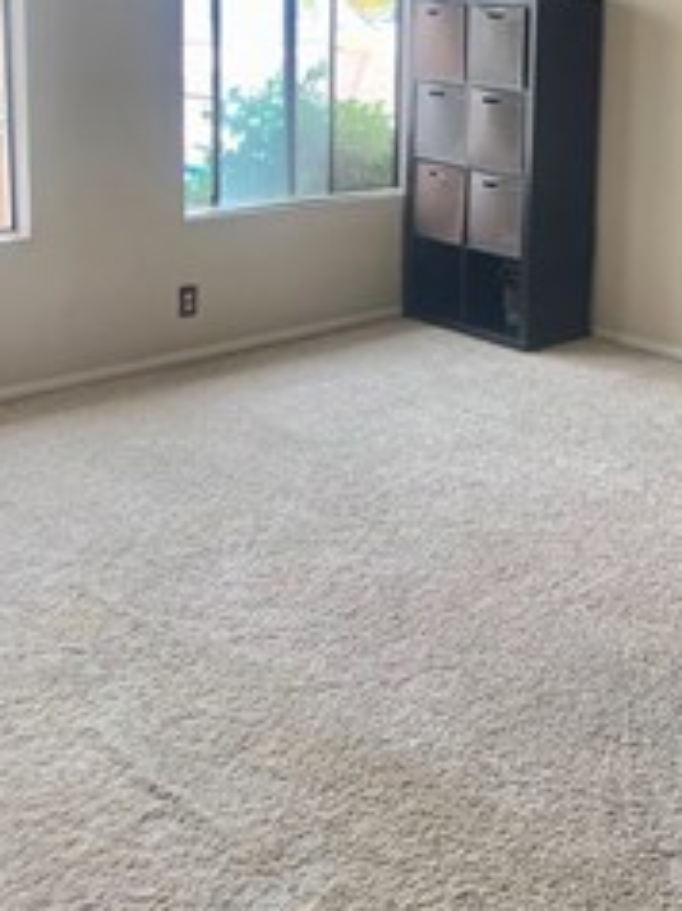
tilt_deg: -9.3
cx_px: 605
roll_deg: -2.2
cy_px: 226
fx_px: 1842
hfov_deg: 20.6
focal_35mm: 70
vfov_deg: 27.4
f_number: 1.8
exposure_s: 1/110
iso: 100
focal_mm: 4.25
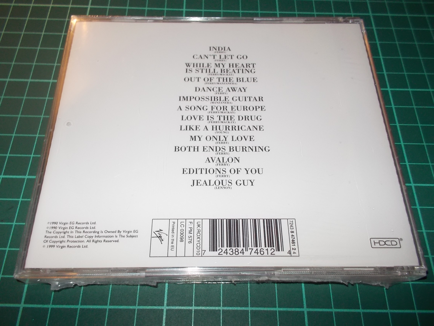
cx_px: 217
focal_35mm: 29
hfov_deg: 61.7
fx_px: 364
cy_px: 163
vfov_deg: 48.2
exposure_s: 1/30
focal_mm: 4.1
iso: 200
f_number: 3.3
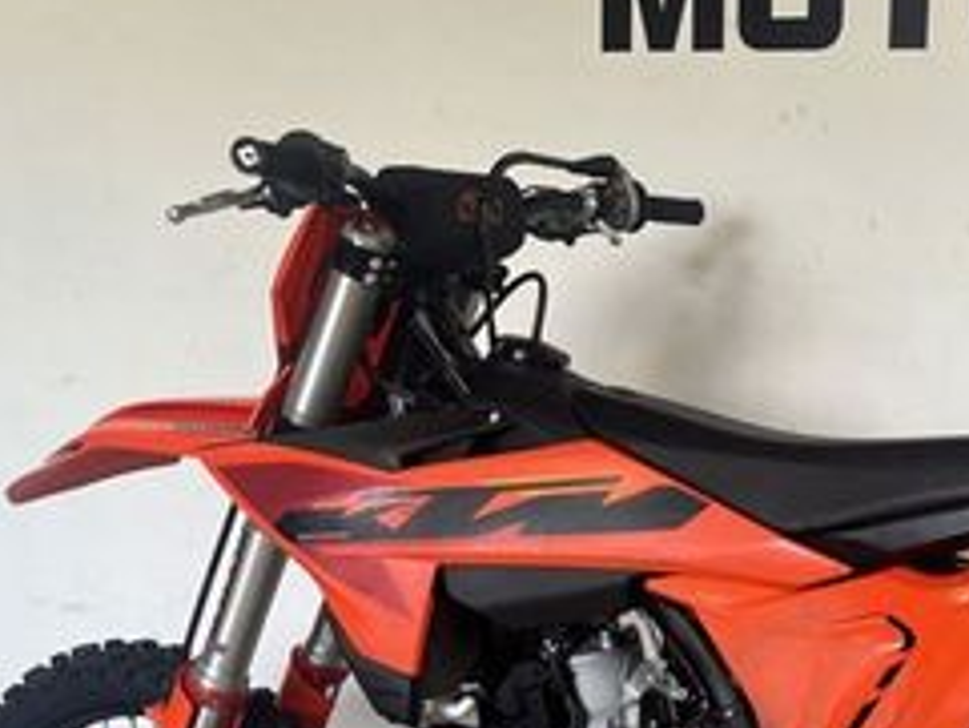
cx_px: 925
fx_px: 1932
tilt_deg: -15.6
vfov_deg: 20.1
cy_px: 849
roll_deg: -2.5
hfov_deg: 26.9
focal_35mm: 69
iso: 80
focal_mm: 5.1
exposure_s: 1/100
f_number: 1.6
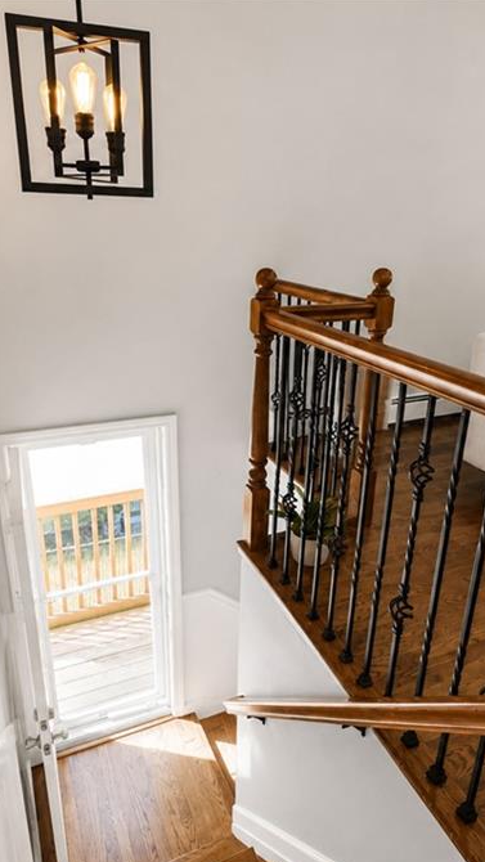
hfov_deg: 47.6
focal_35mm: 24
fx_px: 549
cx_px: 262
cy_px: 434
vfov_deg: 76.3
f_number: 13
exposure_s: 1/80
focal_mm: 10
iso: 1250
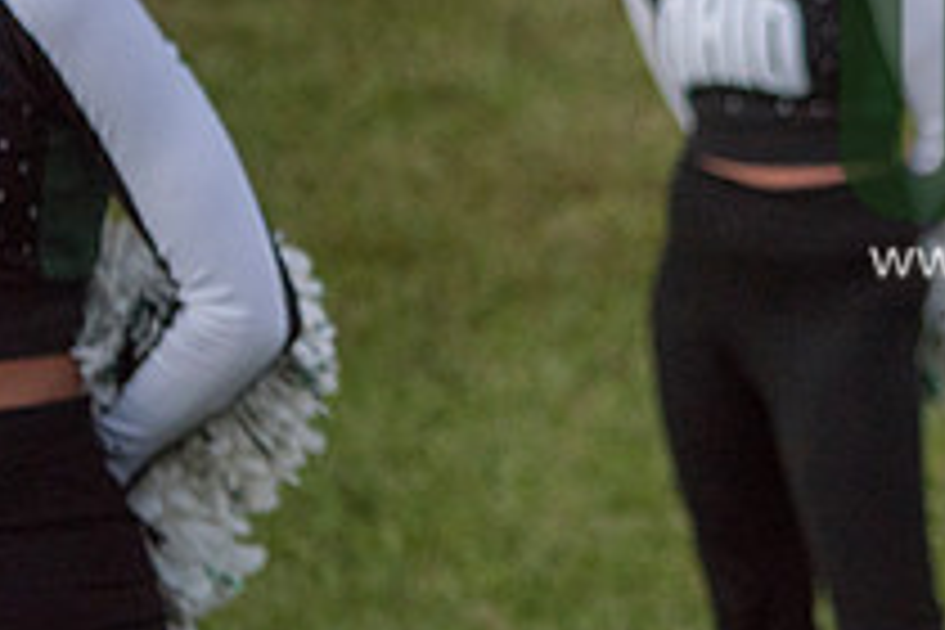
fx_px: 3990
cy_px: 101
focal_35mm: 152
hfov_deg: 13.1
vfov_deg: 9.0
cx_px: 1179
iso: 2000
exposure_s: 1/1600
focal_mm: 55
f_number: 3.2
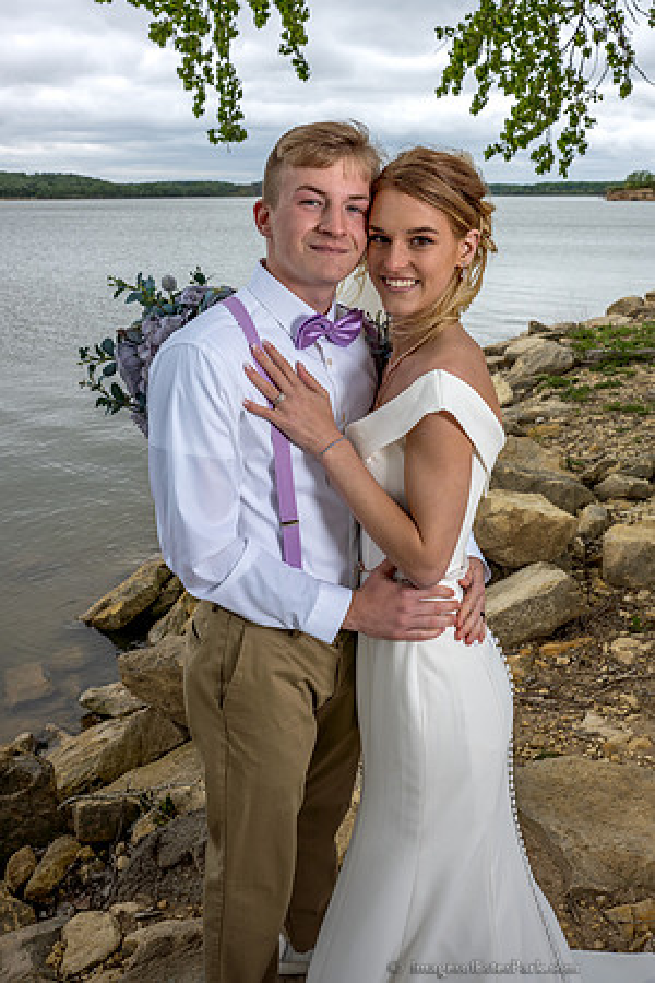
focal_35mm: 30
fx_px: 819
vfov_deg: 61.9
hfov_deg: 43.6
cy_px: 492
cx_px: 328
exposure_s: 1/250
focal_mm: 30
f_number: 8
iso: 100
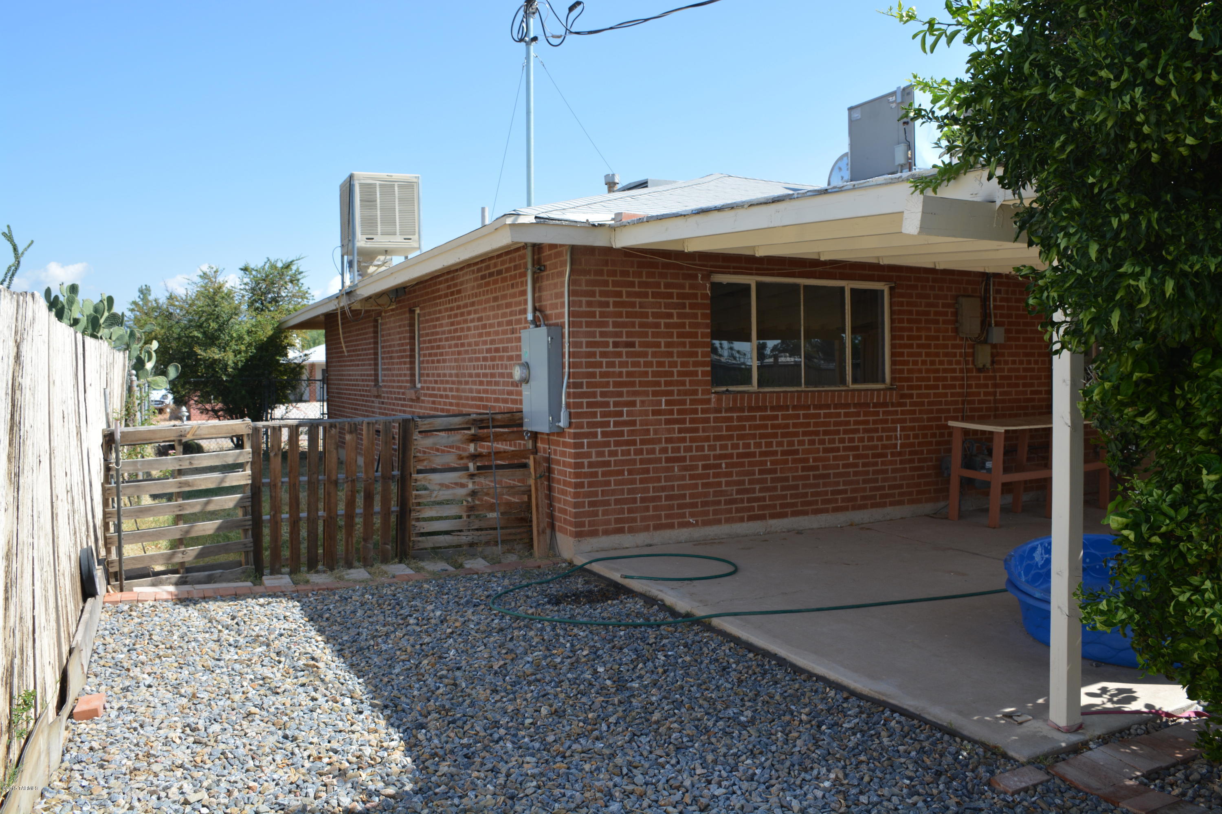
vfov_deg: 47.9
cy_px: 407
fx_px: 916
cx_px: 611
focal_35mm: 27
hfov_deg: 67.4
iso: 180
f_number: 8
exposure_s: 1/250
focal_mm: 18
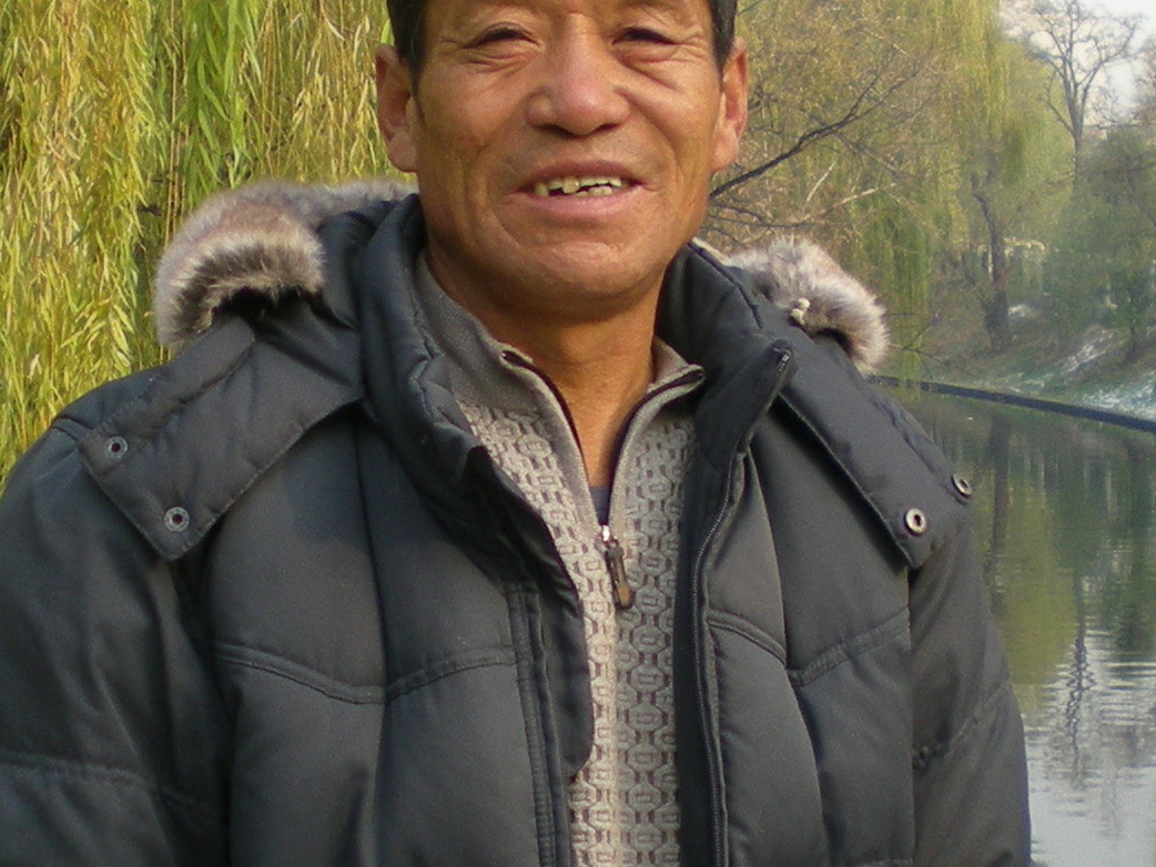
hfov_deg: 34.3
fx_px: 1871
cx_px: 546
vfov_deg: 26.1
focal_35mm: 56
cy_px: 366
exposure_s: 1/194
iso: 50
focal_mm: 6.3
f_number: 3.1
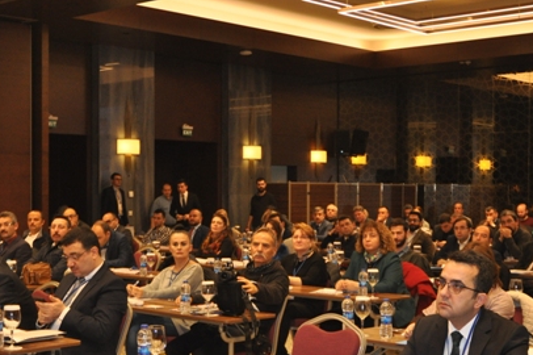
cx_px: 261
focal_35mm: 64
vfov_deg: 21.2
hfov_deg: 31.5
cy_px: 220
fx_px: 944
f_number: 3.8
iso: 800
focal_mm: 27
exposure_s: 1/80
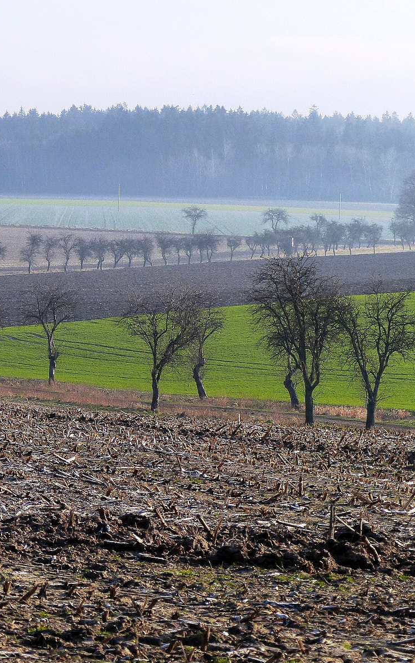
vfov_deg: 7.8
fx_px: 4867
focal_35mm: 269
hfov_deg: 4.9
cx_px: 83
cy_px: 332
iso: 160
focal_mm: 34
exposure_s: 1/800
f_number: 4
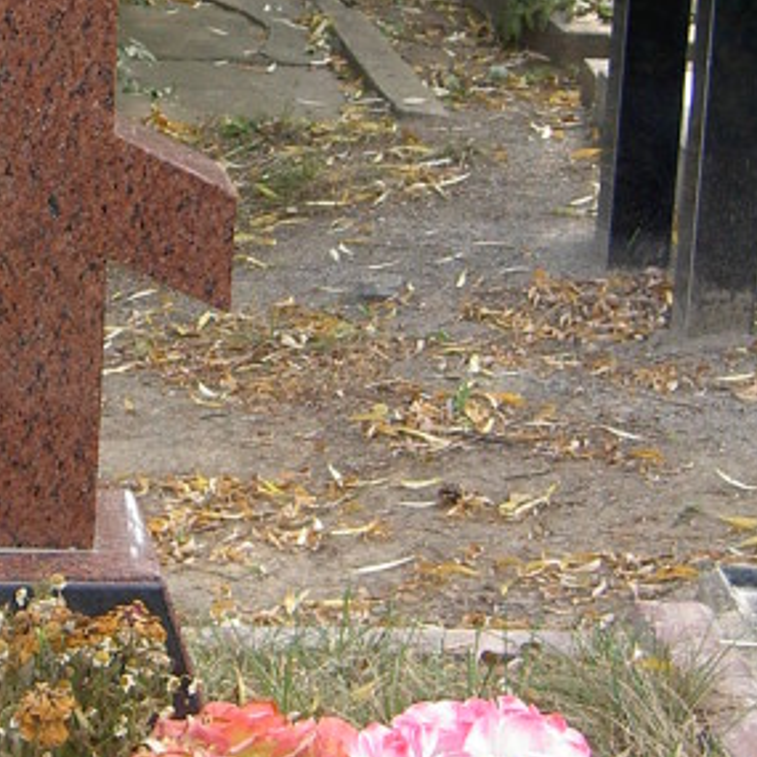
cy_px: 202
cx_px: 40
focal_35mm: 124
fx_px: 3068
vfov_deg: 14.0
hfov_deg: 13.9
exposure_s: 1/125
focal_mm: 8
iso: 100
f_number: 2.8
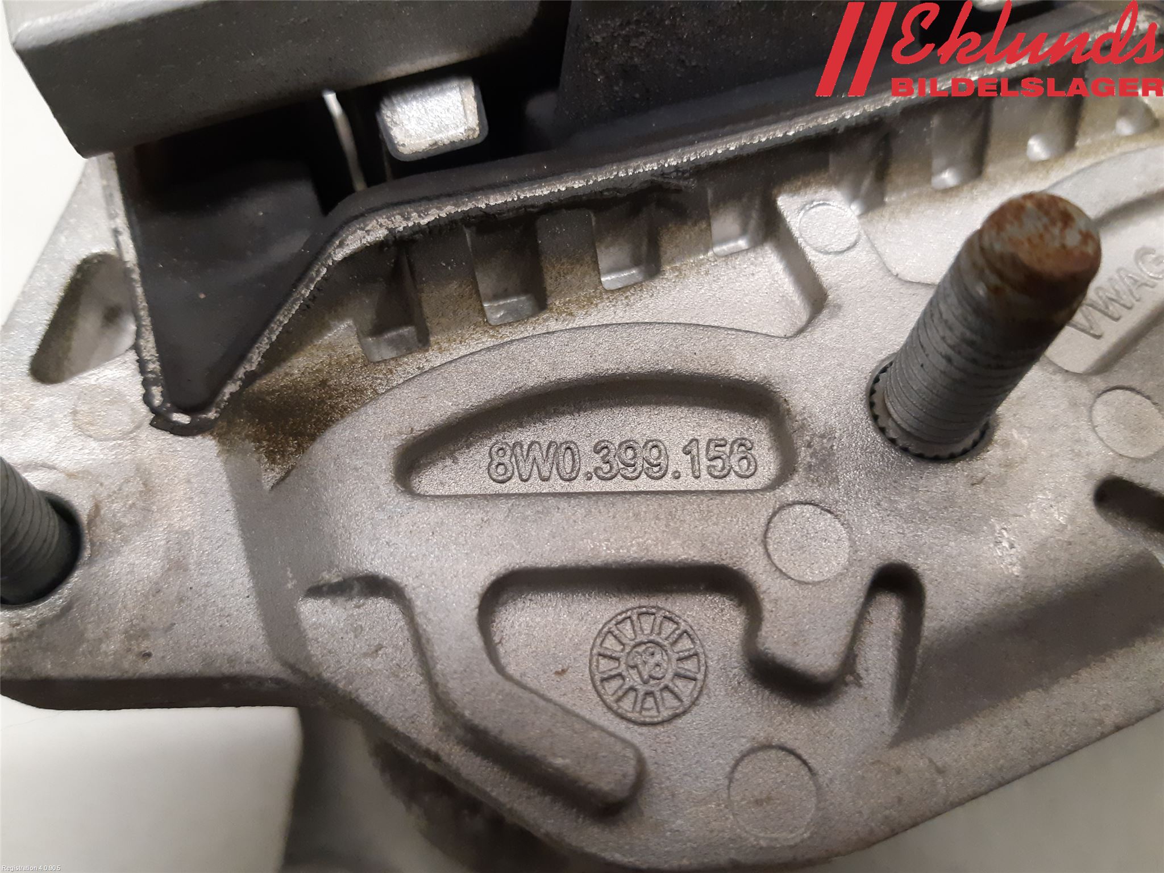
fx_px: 874
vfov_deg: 53.1
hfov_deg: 67.3
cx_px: 582
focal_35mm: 26
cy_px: 436
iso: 250
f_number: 1.7
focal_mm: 3.93
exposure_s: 1/33
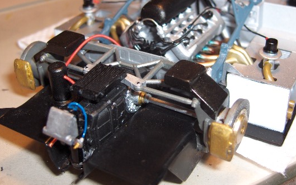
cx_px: 156
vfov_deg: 25.8
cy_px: 86
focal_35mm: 50
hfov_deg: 40.3
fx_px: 403
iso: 100
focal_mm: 8
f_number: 4.8
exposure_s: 1/60
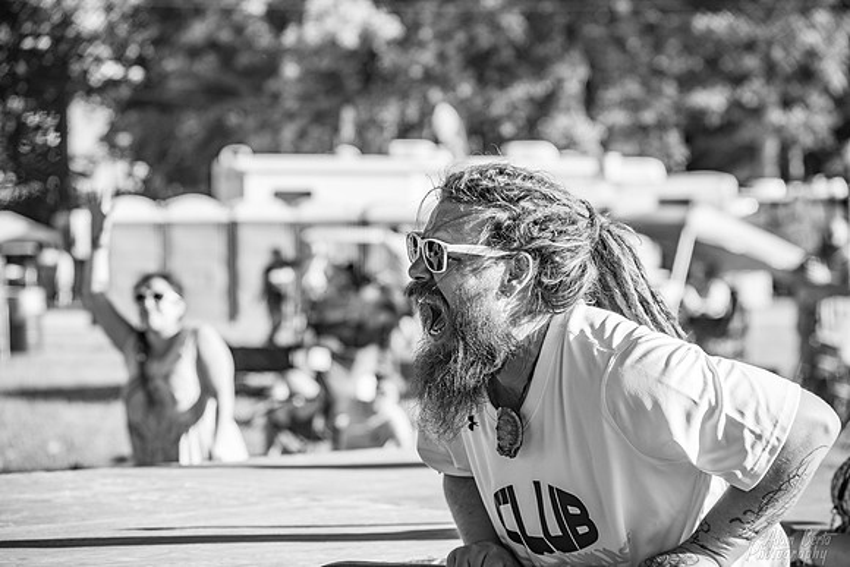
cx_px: 425
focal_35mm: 135
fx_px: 3188
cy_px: 284
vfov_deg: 10.2
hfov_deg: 15.2
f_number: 5.6
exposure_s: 1/320
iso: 320
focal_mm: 135
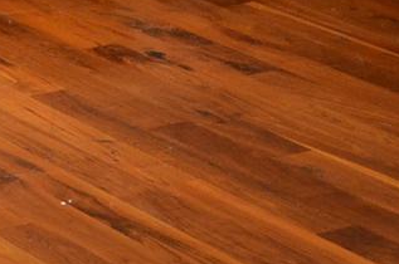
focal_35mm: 203
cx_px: -394
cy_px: -489
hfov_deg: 9.5
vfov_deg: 6.3
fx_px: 2248
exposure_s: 1/60
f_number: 3.8
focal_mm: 21
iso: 800
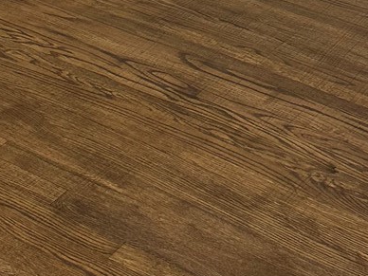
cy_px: -199
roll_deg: -6.1
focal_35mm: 99
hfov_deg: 19.8
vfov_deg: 13.6
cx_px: 150
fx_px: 1052
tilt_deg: -12.9
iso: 160
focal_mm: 6.86
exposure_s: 1/120
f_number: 1.78
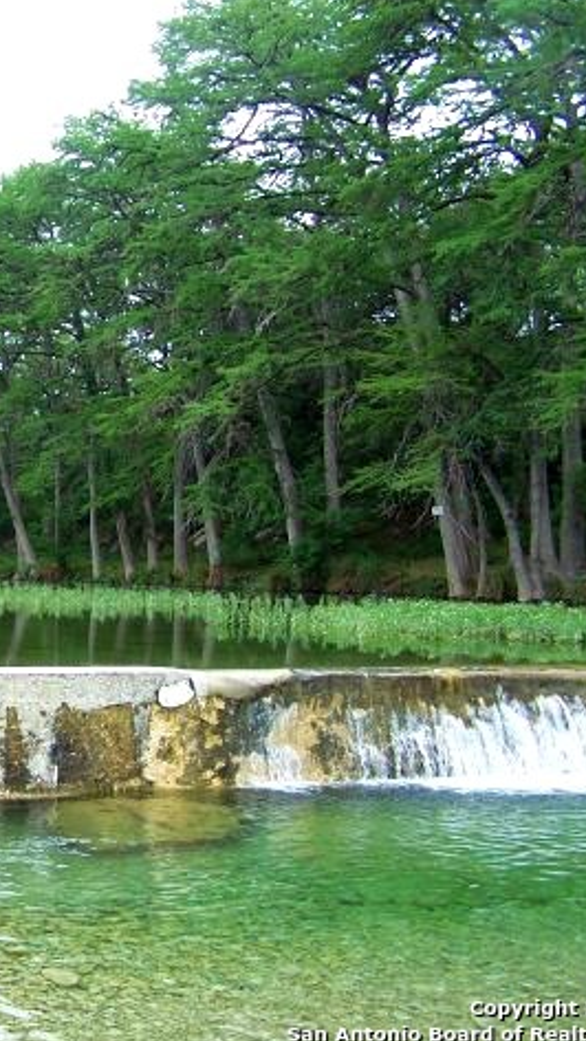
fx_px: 1547
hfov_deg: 20.4
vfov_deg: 37.2
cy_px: 519
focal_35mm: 56
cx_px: -59
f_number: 2.8
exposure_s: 1/90
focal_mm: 6.3
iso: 80
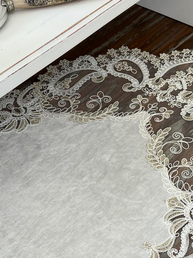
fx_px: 372
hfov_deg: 29.1
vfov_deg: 36.2
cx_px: 87
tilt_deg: -56.7
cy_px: 224
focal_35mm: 50
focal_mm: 5.7
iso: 100
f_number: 1.5
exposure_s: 1/100
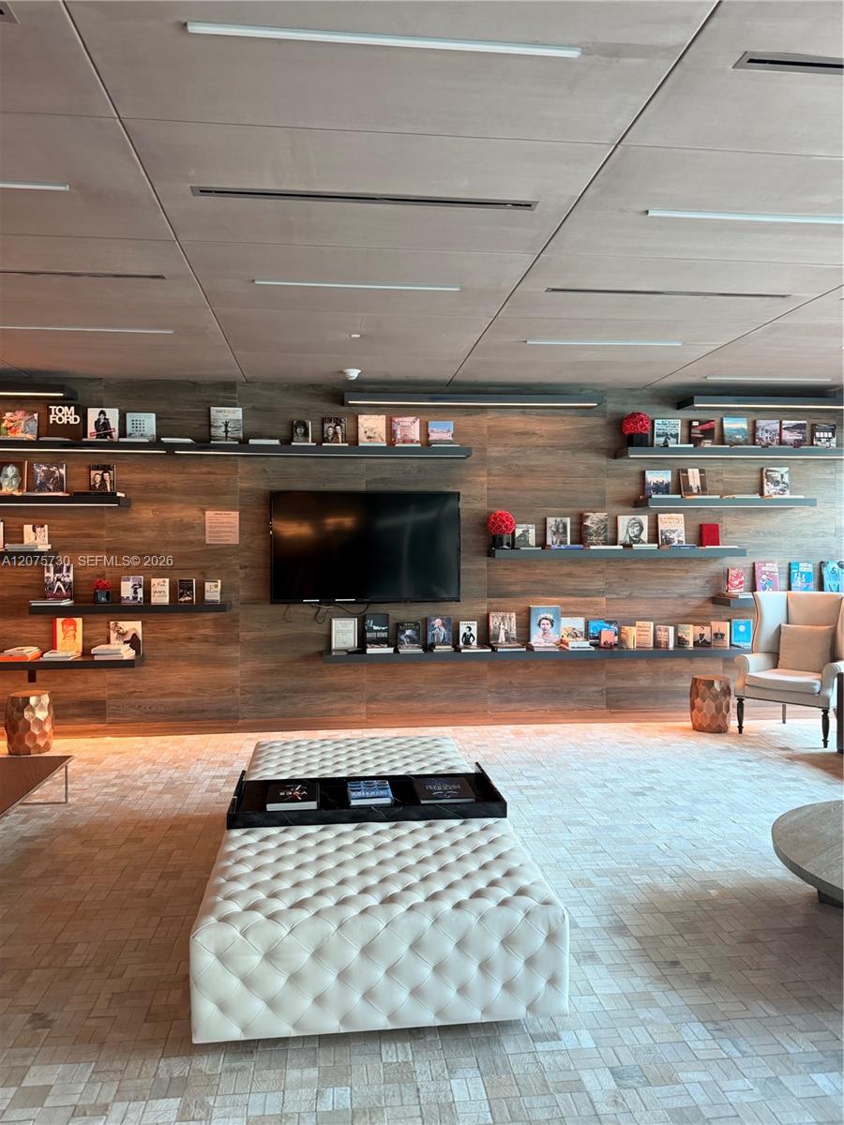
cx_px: 422
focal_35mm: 24
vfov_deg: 71.6
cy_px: 562
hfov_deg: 56.8
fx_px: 780
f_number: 1.78
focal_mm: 6.76
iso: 160
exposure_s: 1/60
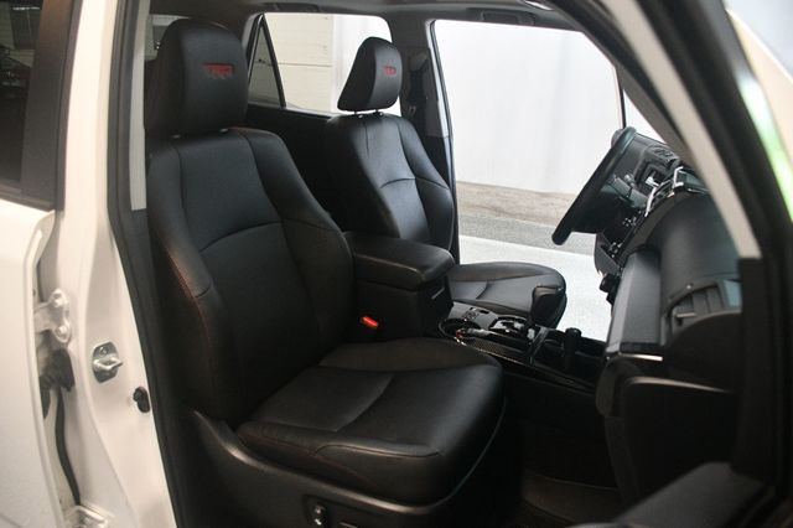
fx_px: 594
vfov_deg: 47.9
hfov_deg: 67.4
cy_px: 264
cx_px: 396
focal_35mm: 27
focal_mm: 18
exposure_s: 1/125
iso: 2500
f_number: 3.5
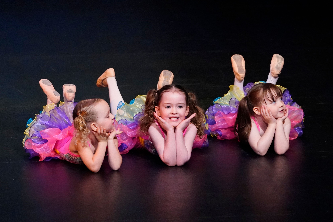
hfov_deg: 4.6
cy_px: 119
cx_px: 166
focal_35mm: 451
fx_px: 4172
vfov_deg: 3.0
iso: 12800
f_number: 5
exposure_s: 1/535
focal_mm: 280
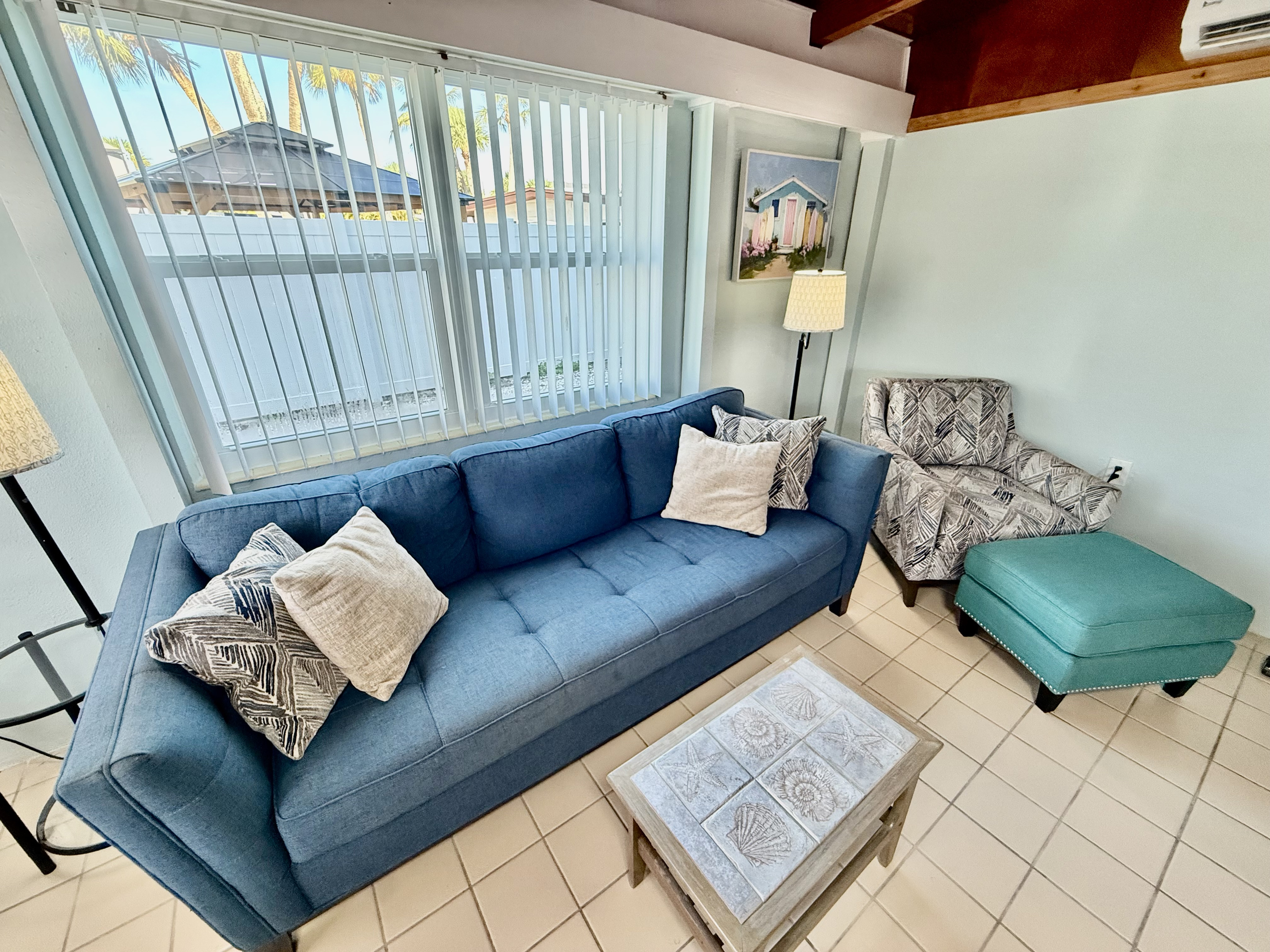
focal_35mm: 14
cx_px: 635
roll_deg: +0.2
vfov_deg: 85.7
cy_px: 476
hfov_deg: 102.1
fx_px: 514
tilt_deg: -24.8
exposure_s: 1/120
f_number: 2.2
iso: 400
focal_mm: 2.22
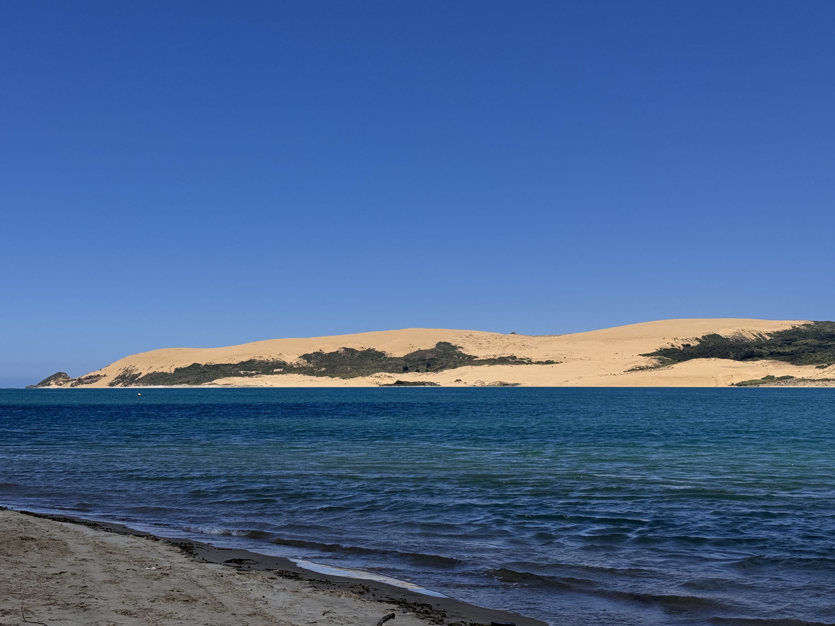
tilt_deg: +4.2
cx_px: 418
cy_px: 313
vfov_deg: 29.7
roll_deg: -0.1
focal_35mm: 49
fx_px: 1182
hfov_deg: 38.9
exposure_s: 1/9009
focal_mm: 6.76
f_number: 1.78
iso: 64
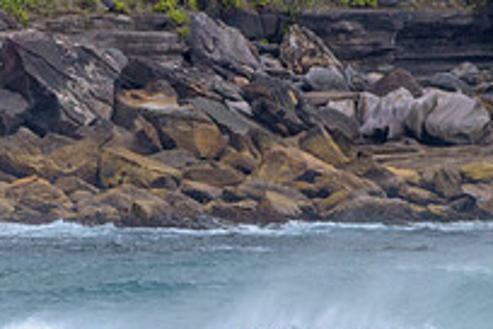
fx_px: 23909
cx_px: 240
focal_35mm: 1746
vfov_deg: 0.8
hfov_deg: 1.2
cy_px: 373
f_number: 5.6
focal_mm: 500
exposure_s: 1/2000
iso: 560
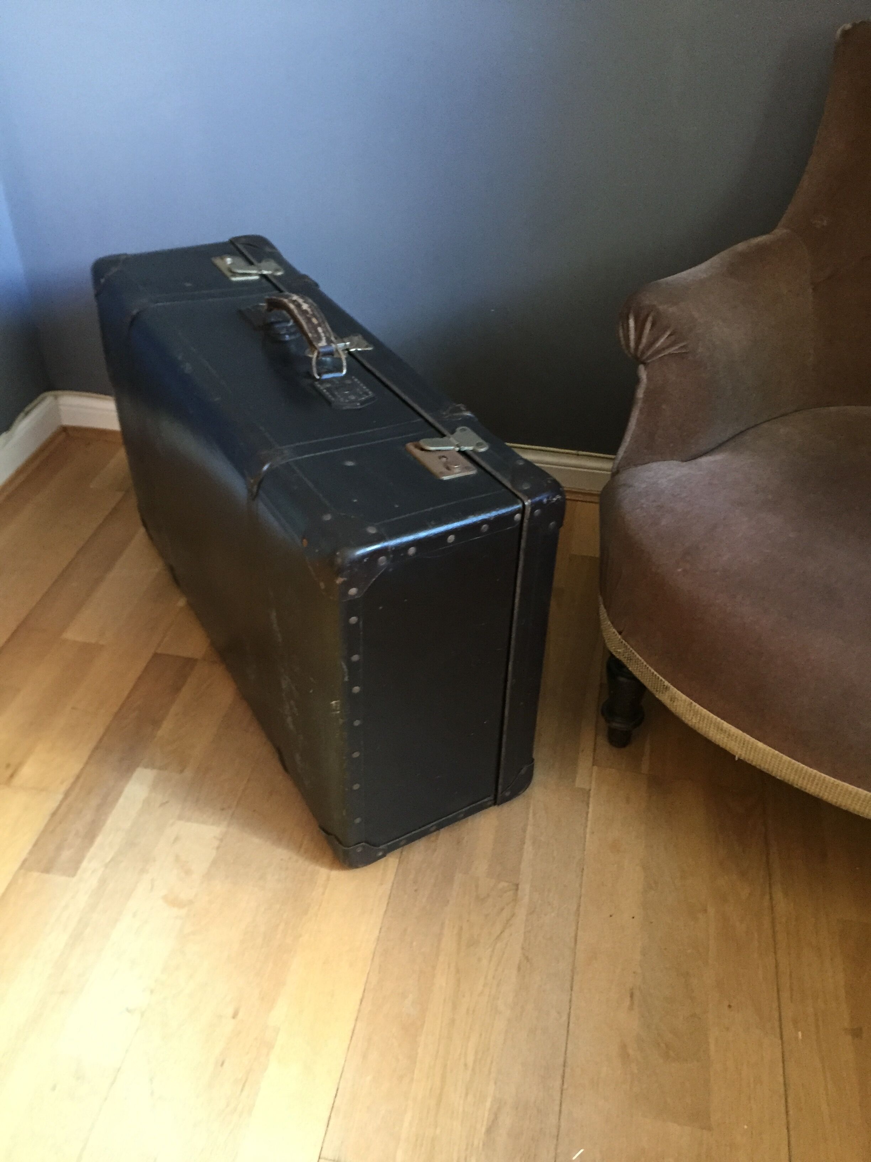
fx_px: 973
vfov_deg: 61.7
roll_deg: -1.2
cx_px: 436
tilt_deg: -39.6
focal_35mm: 29
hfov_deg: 48.2
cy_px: 581
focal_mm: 4.15
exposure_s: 1/17
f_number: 2.2
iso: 250
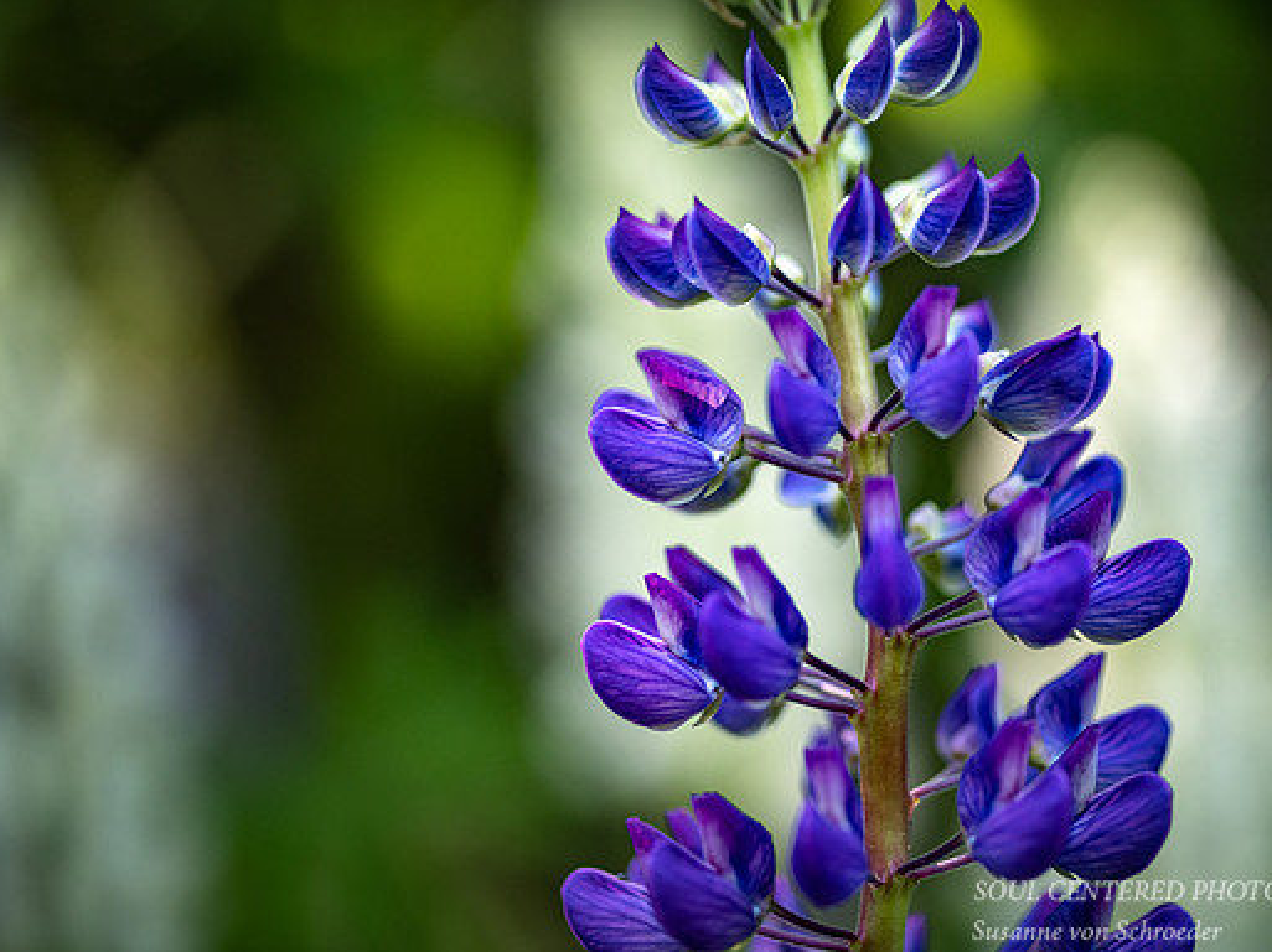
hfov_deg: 16.6
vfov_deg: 12.4
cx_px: 693
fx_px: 4370
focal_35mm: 119
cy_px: 477
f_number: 4
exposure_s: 1/320
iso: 640
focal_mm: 105
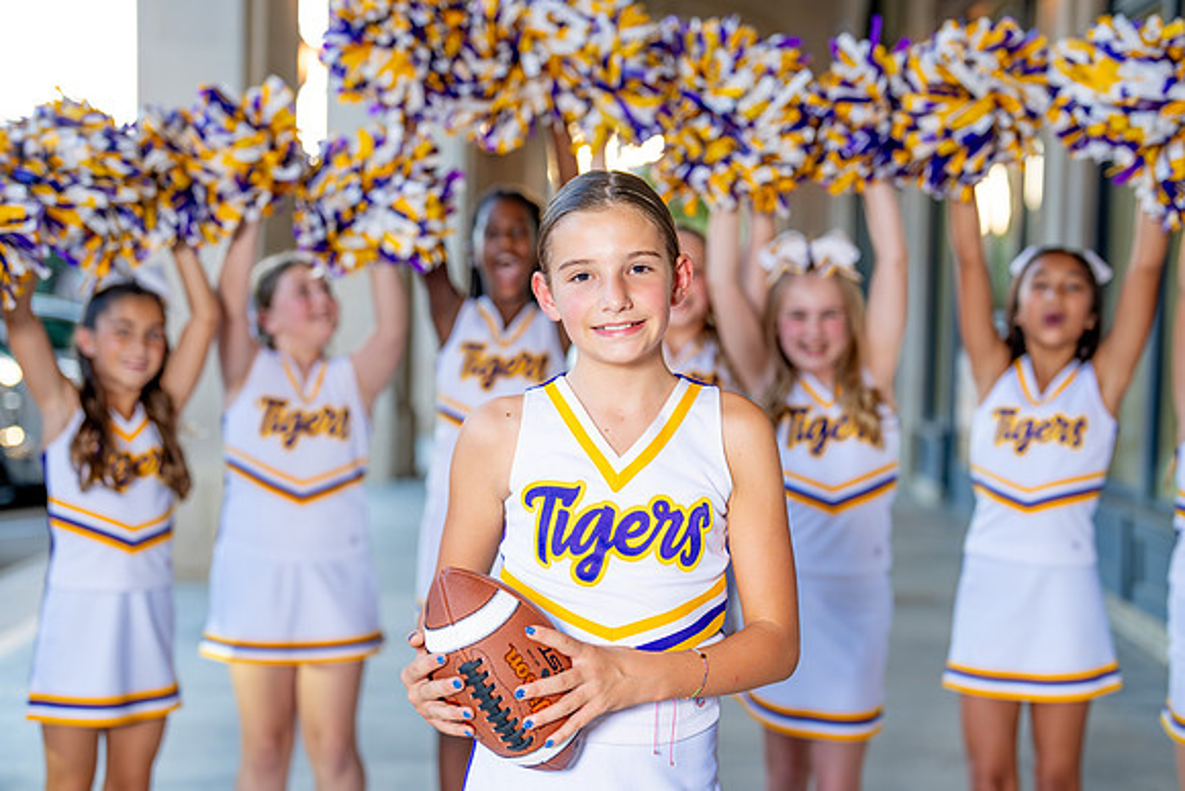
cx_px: 592
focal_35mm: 50
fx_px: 1646
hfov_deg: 39.6
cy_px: 396
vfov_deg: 27.0
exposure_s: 1/400
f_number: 2
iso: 320
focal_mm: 50
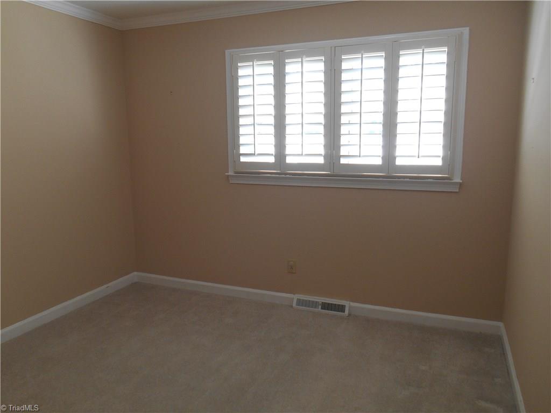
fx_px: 414
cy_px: 206
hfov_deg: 67.3
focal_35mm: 26
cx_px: 276
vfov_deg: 53.1
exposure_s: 1/30
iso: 140
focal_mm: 4.7
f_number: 3.4
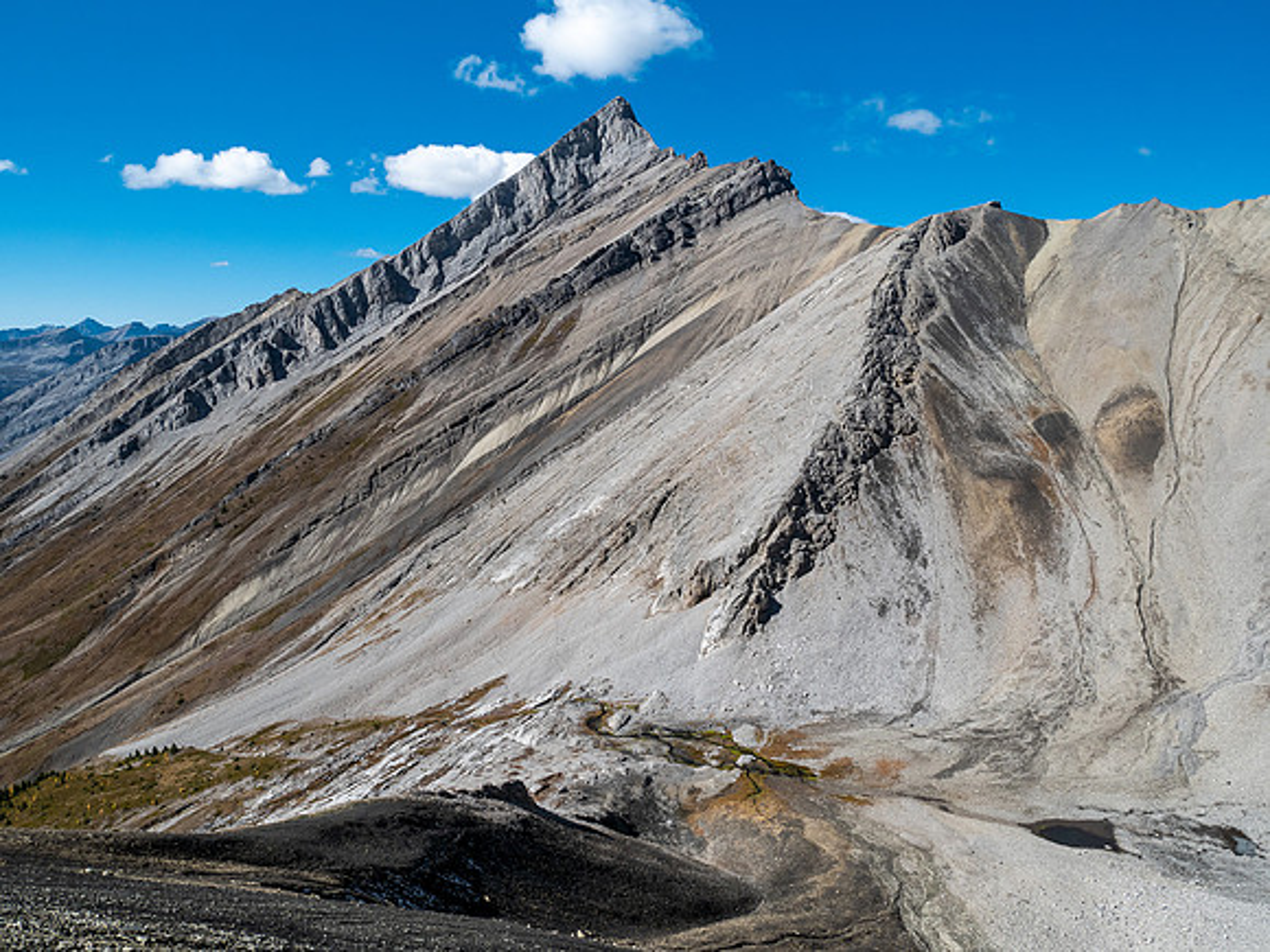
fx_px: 881
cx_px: 635
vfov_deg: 56.8
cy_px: 476
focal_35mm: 24
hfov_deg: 71.6
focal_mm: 12
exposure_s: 1/500
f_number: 8
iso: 200
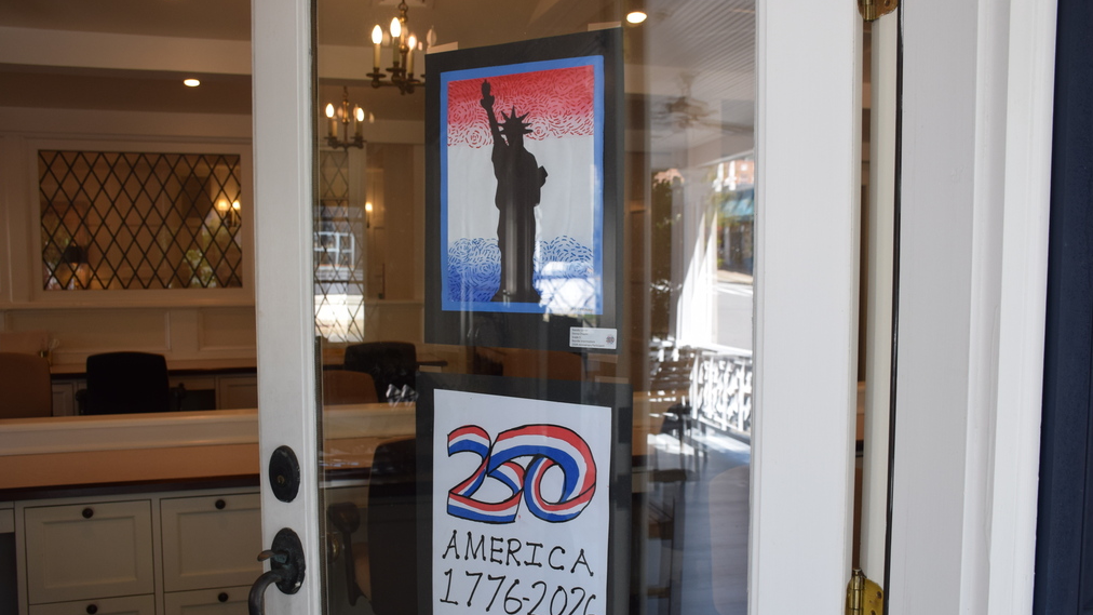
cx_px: 544
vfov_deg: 33.7
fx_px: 1014
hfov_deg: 56.6
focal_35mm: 35
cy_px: 346
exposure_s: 1/160
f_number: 6.3
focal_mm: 22
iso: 400
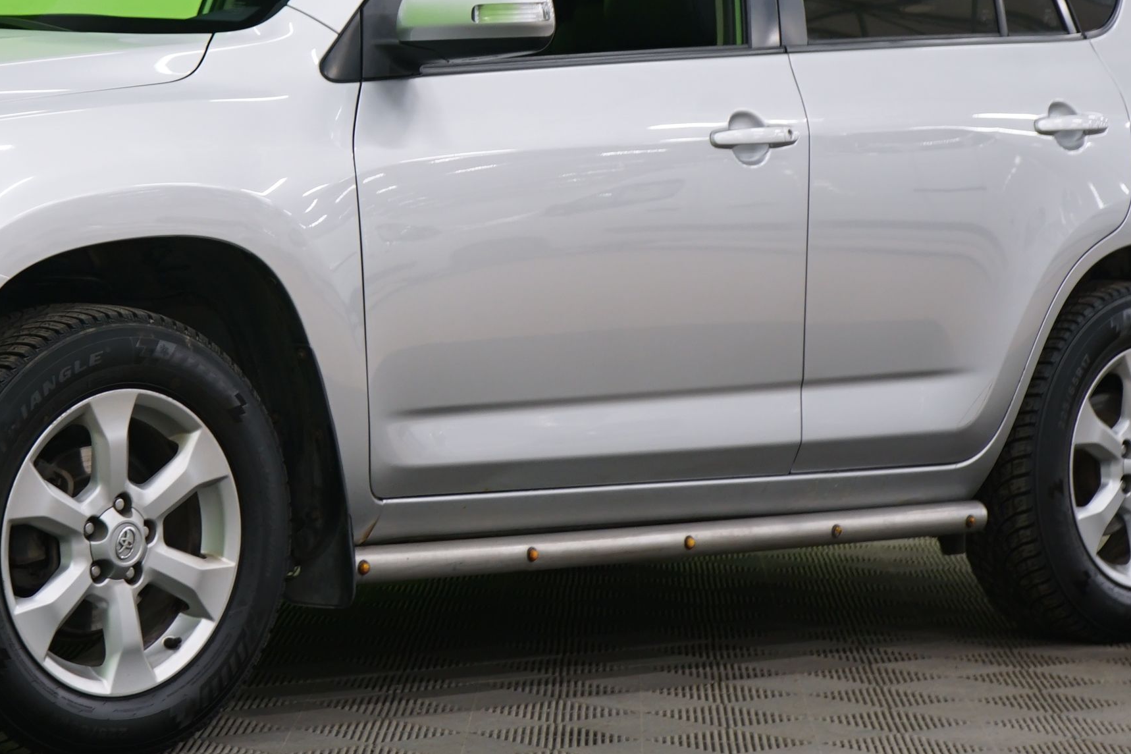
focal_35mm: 126
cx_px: 250
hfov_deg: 16.2
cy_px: 103
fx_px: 3958
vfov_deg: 10.8
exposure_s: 1/8
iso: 400
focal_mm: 55
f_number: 5
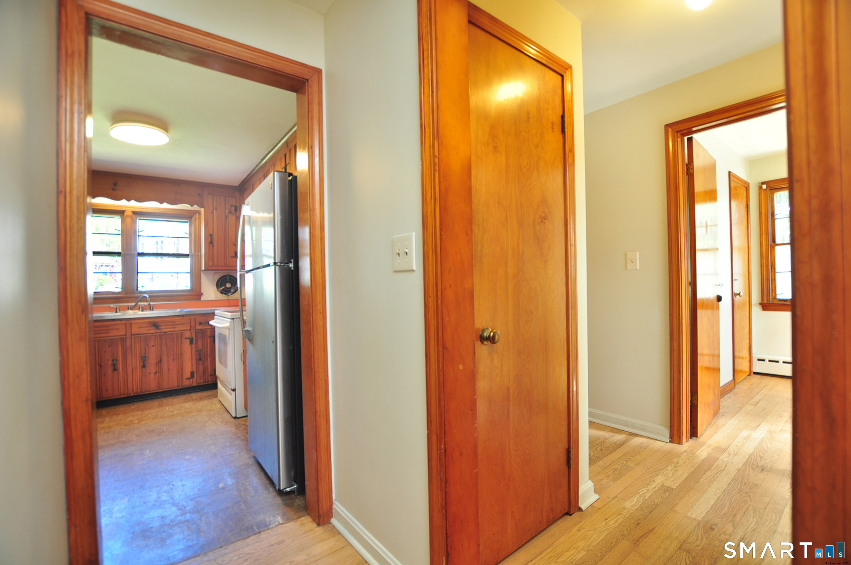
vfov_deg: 77.2
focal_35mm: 15
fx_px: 354
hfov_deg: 100.5
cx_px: 426
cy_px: 282
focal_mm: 10
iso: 200
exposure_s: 1/20
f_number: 3.5
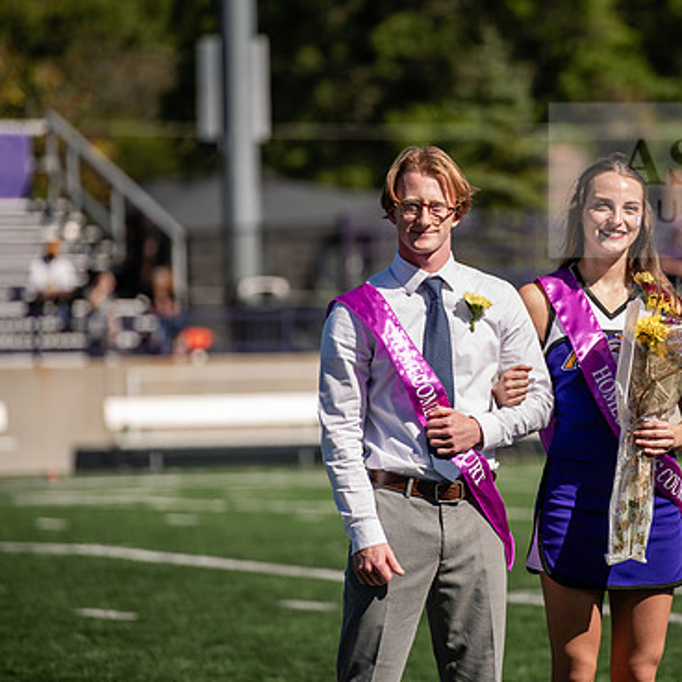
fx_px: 5974
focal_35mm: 268
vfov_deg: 6.5
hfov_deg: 6.5
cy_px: 327
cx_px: 493
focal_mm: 200
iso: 50
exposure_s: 1/640
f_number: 4
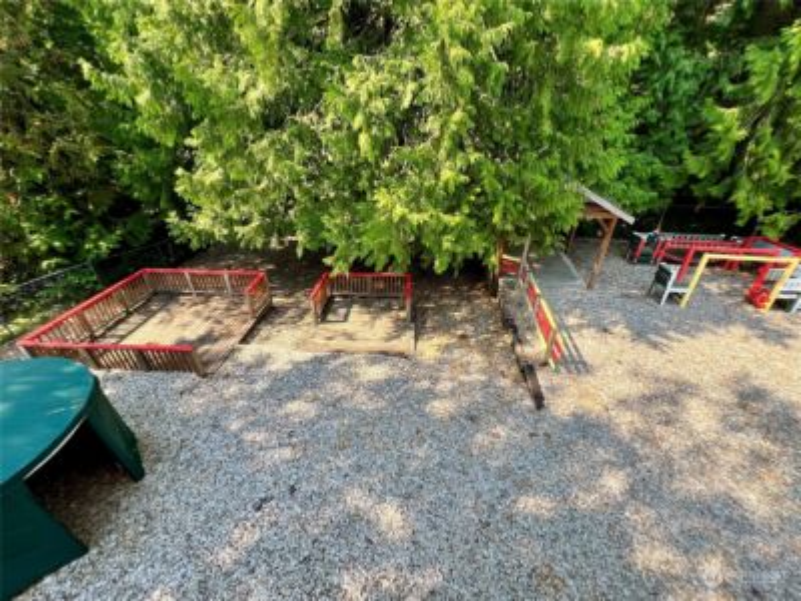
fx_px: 301
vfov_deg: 89.9
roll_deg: -0.4
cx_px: 400
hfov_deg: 106.2
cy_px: 300
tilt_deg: -32.0
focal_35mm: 13
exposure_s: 1/257
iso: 32
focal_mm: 1.57
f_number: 1.8
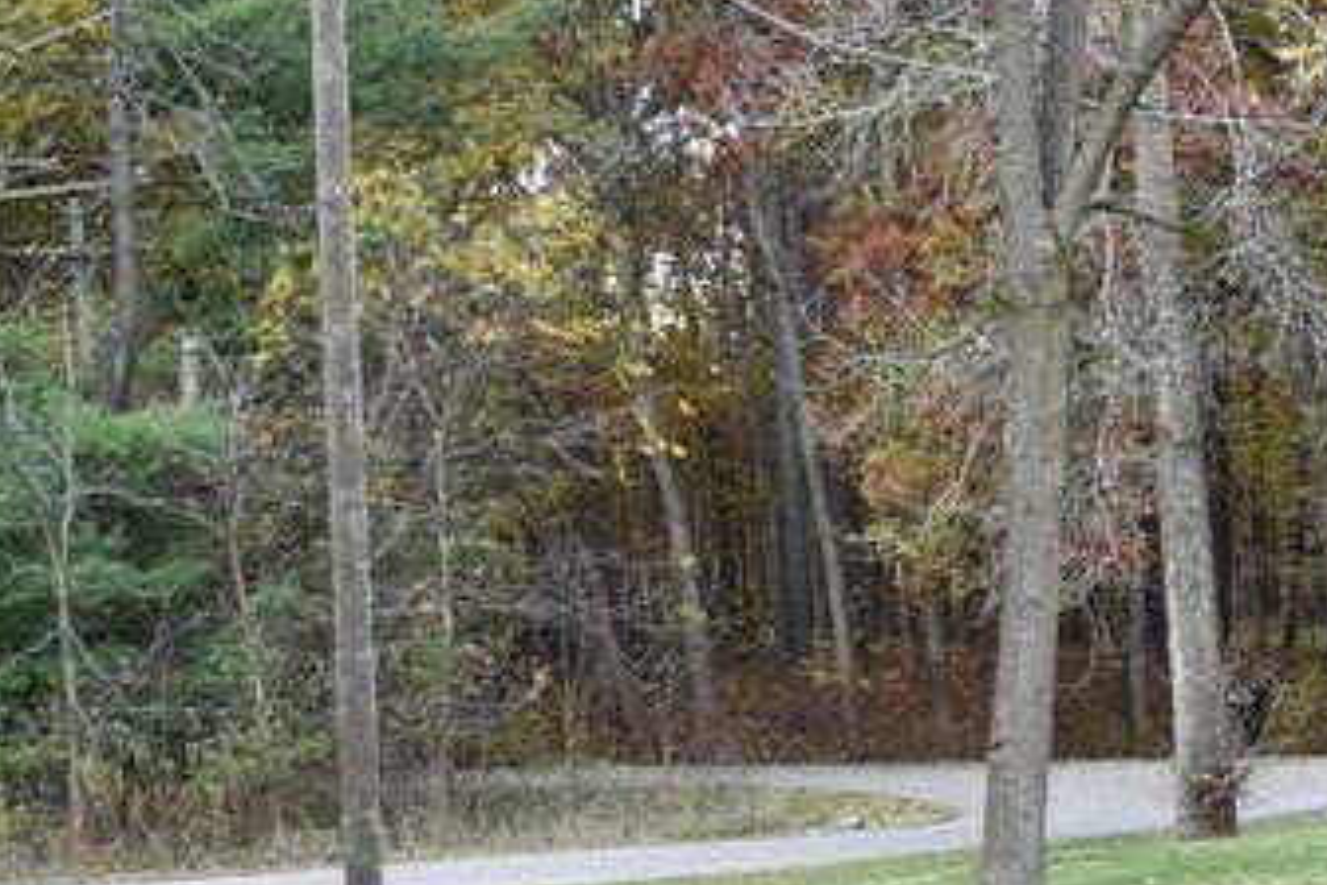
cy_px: 668
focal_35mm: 124
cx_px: 995
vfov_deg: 11.1
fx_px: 4553
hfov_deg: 16.5
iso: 320
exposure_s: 1/250
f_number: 5.6
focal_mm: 27
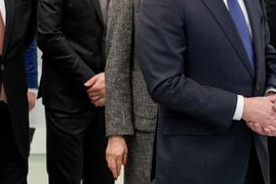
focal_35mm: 109
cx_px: 17
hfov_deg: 18.4
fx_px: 837
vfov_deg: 12.5
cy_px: 1
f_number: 3.5
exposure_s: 1/320
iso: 1600
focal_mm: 42
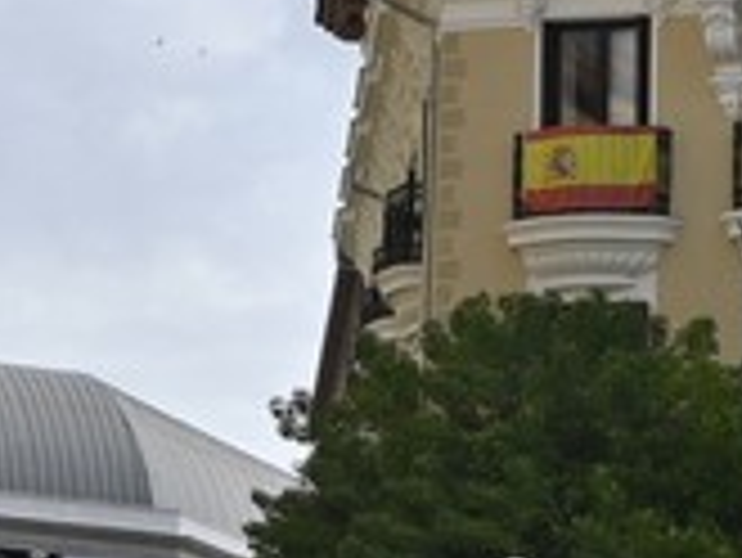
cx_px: 468
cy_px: 241
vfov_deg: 8.3
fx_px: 3840
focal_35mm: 179
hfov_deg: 11.0
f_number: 8
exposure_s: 1/500
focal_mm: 20
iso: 100
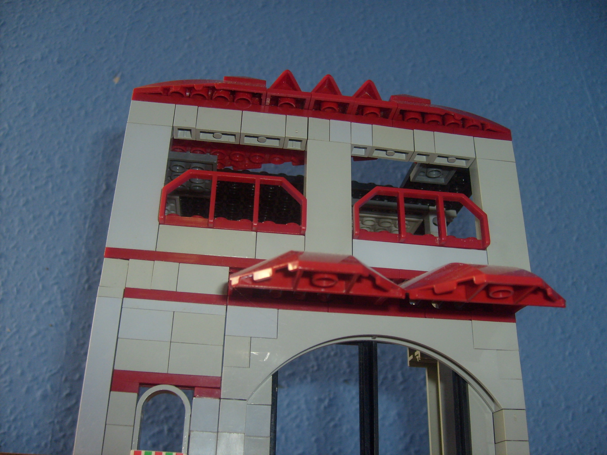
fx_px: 614
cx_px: 304
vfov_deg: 40.7
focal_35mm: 35
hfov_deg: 52.6
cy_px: 228
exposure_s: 1/45
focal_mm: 5.8
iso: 100
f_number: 2.8
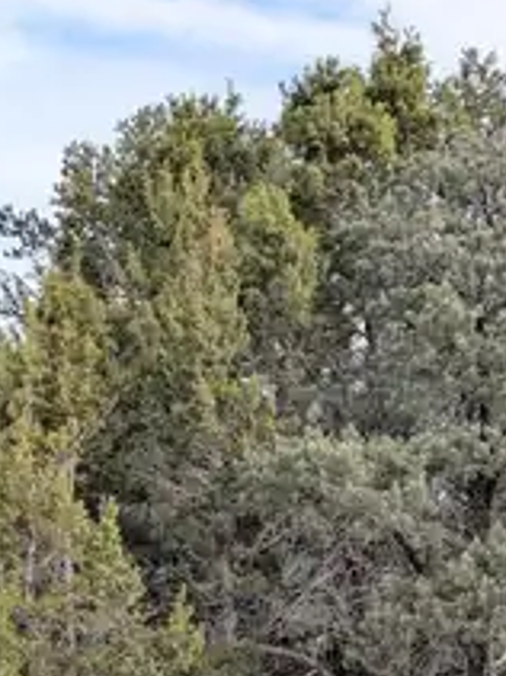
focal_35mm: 93
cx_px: 365
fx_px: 1814
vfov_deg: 21.1
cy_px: 421
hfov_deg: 15.8
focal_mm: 6.9
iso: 22
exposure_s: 1/664
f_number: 1.68
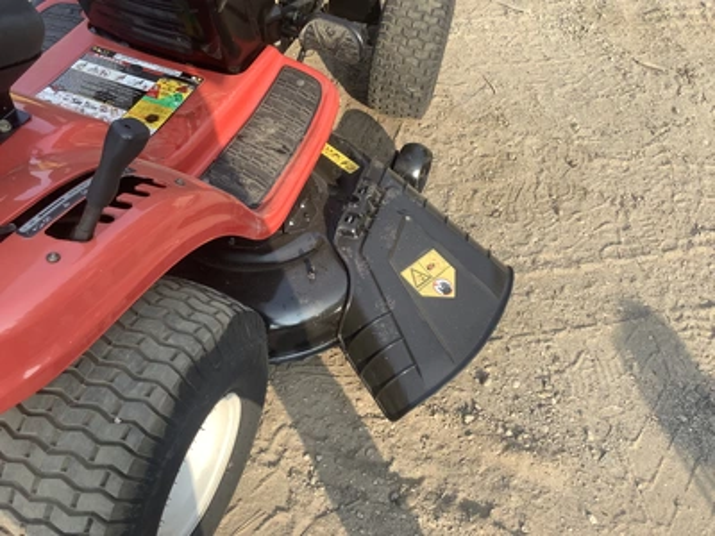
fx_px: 640
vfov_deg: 45.4
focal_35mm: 31
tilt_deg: -51.2
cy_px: 268
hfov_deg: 58.4
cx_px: 358
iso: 25
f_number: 2.4
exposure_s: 1/354
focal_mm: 3.3
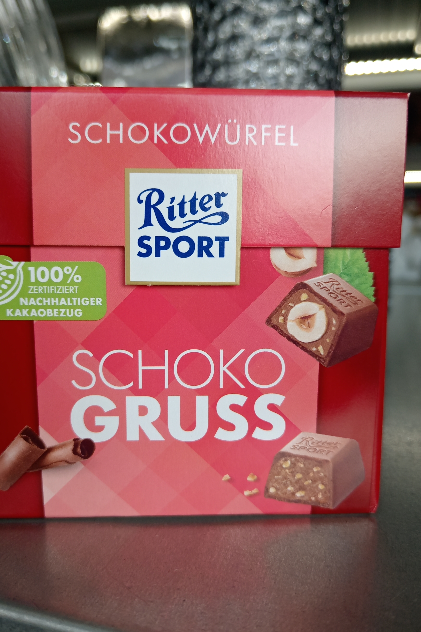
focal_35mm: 31
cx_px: 184
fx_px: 544
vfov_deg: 60.3
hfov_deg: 42.2
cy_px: 321
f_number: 2.4
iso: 136
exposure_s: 1/100
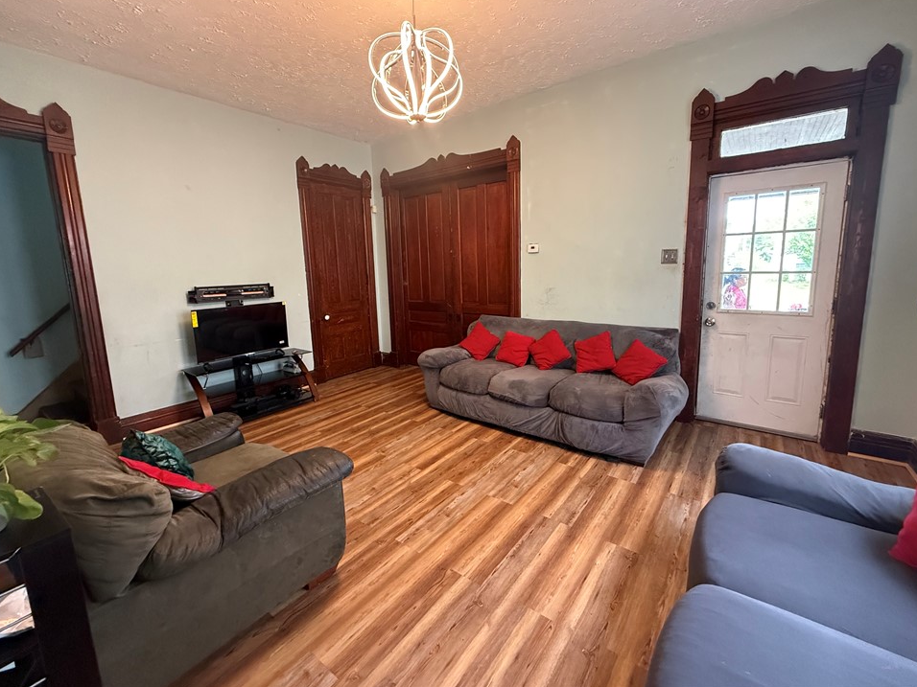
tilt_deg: -8.5
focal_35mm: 15
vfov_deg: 81.7
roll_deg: +1.6
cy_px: 324
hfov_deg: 98.2
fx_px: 397
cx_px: 467
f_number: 2.2
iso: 800
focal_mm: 2.22
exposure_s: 1/60
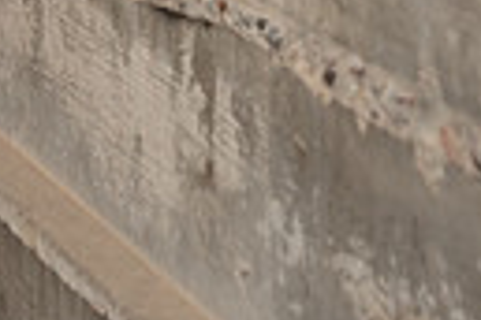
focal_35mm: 219
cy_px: -360
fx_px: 2926
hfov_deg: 9.3
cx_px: -89
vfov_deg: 6.1
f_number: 5.6
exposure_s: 1/200
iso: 100
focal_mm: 44
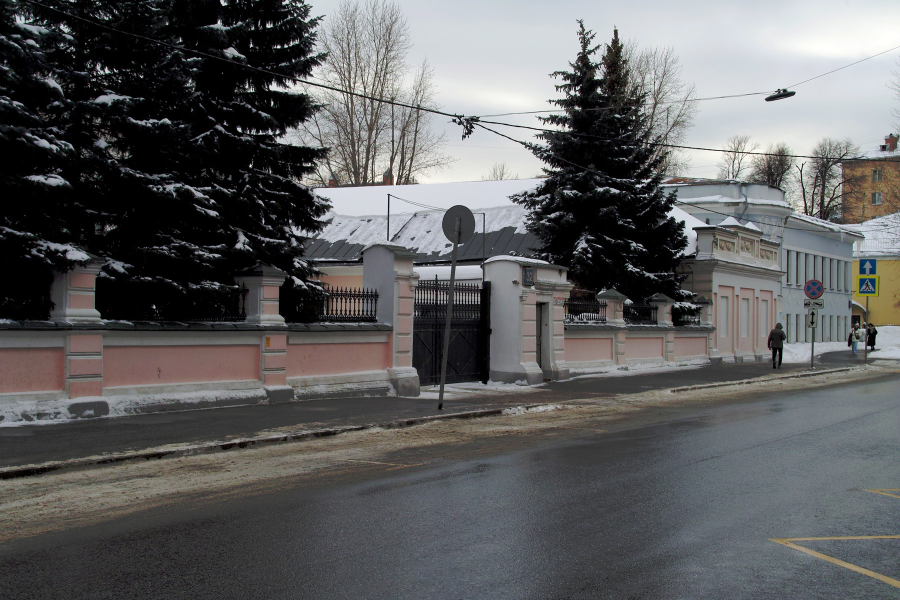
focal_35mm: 49
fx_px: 1225
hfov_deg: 40.3
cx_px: 450
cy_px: 300
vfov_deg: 27.5
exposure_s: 1/160
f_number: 9
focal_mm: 29
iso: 100
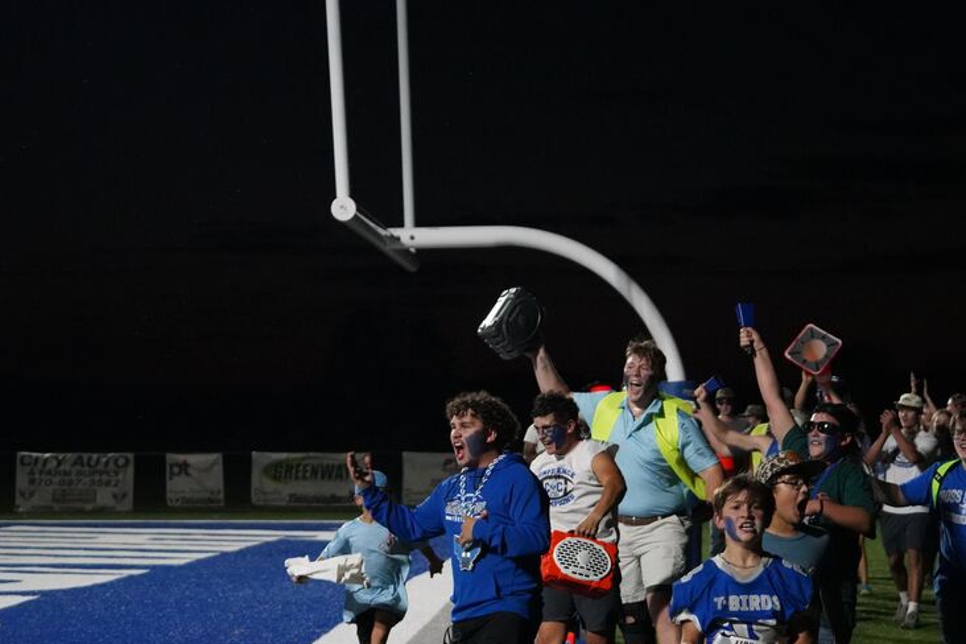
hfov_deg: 20.8
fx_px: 2629
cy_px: 386
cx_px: 589
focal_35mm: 98
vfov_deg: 14.0
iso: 12800
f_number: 4
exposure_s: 1/1000
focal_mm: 70
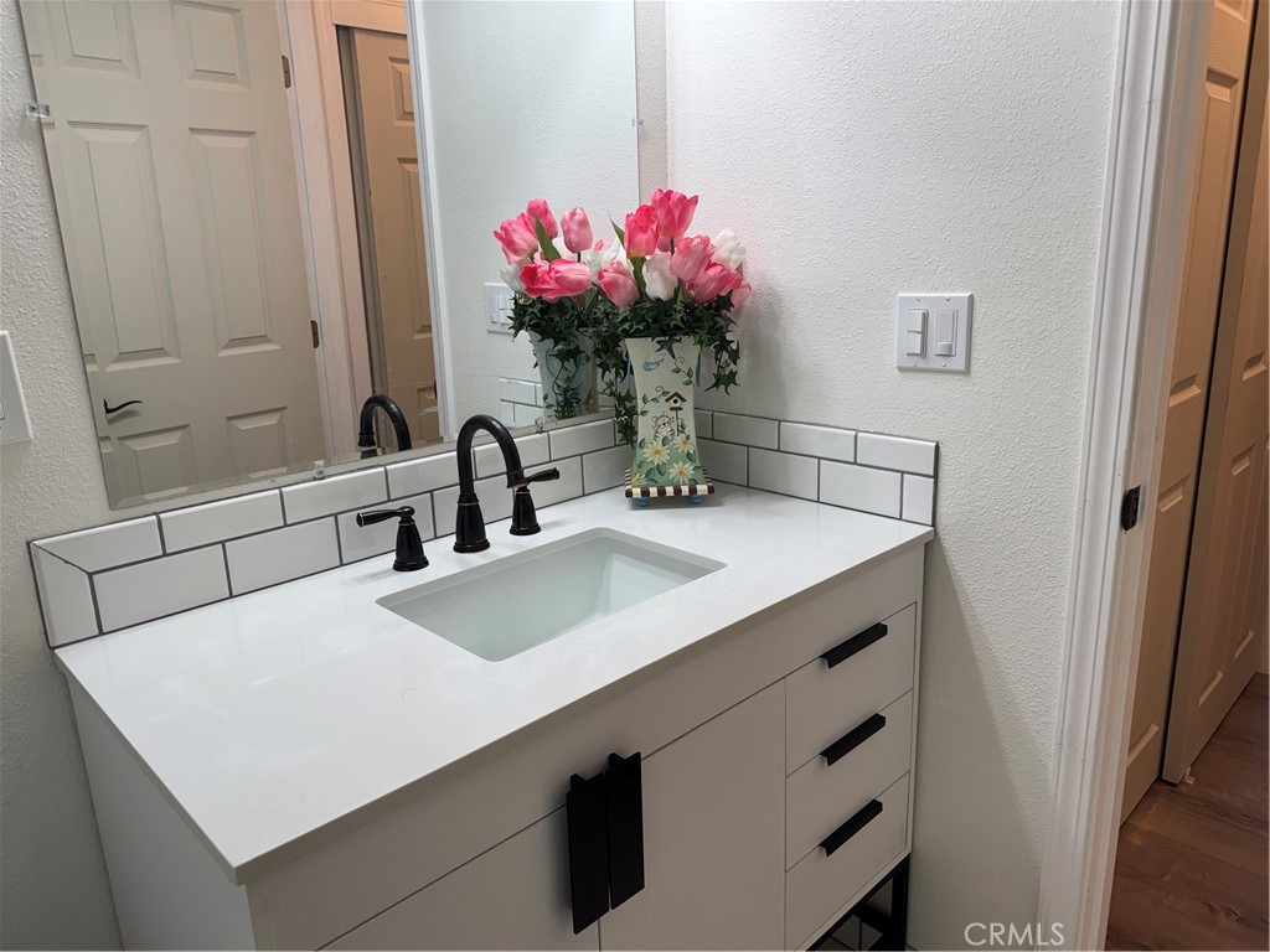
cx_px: 635
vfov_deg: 56.8
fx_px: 881
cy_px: 476
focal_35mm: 24
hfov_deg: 71.6
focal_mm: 6.76
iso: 50
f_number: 1.78
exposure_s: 1/120
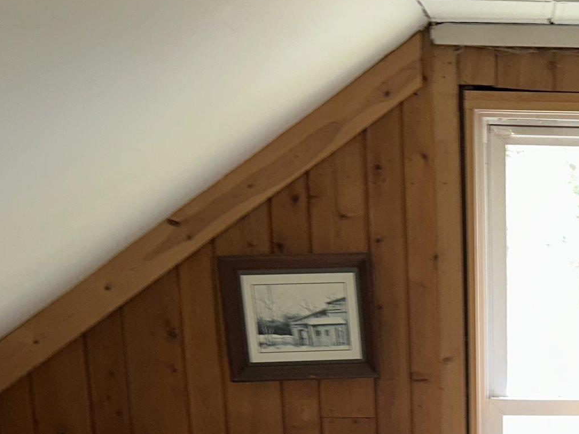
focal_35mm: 73
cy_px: 496
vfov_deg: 19.2
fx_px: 1221
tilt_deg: -13.8
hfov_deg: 25.3
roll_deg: -0.4
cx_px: 586
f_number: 1.78
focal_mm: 6.86
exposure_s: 1/25
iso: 64
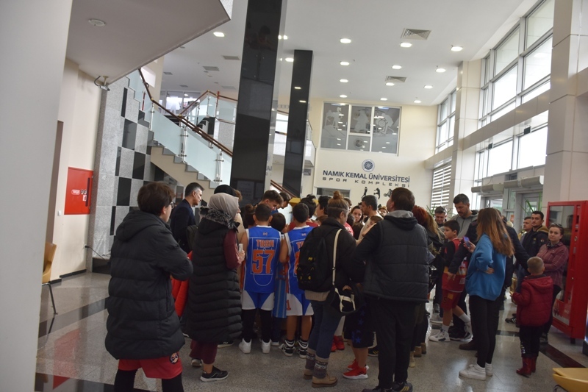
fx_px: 441
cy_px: 196
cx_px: 294
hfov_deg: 67.4
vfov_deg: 47.9
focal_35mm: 27
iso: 800
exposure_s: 1/125
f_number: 5
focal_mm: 18
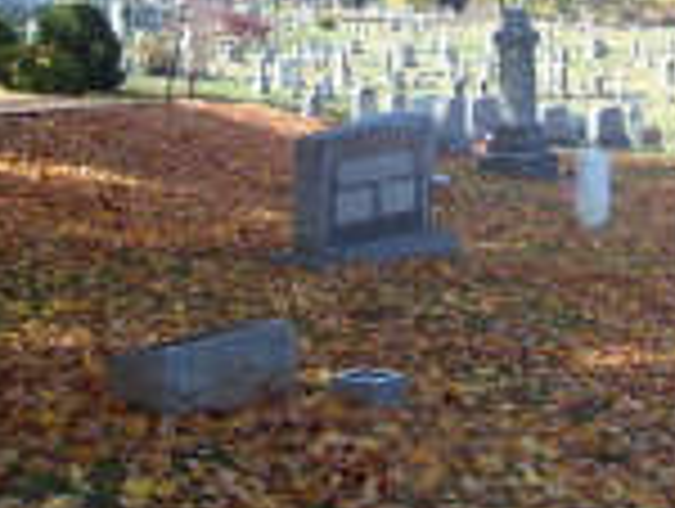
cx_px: 410
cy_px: 83
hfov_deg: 23.2
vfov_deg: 17.4
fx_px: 1641
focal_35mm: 84
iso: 80
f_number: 2.7
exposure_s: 1/398
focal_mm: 6
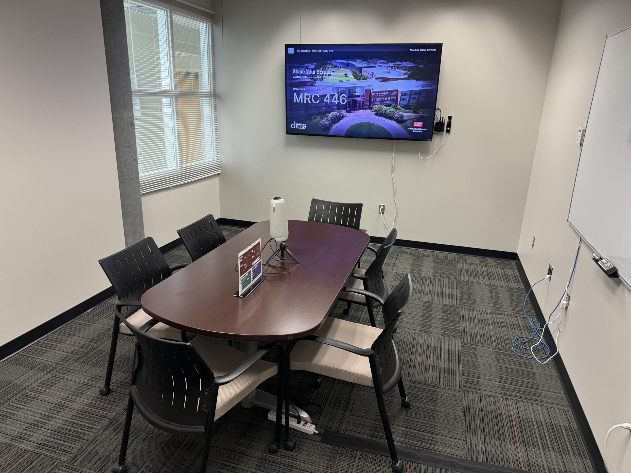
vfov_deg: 56.8
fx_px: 437
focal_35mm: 24
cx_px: 316
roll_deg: -1.9
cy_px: 236
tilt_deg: -17.5
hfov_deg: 71.6
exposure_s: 1/60
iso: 320
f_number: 1.78
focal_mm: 6.86
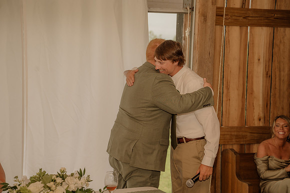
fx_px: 564
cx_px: 145
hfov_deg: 28.9
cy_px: 96
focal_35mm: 70
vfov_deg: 19.4
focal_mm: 70
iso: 500
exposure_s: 1/200
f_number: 4
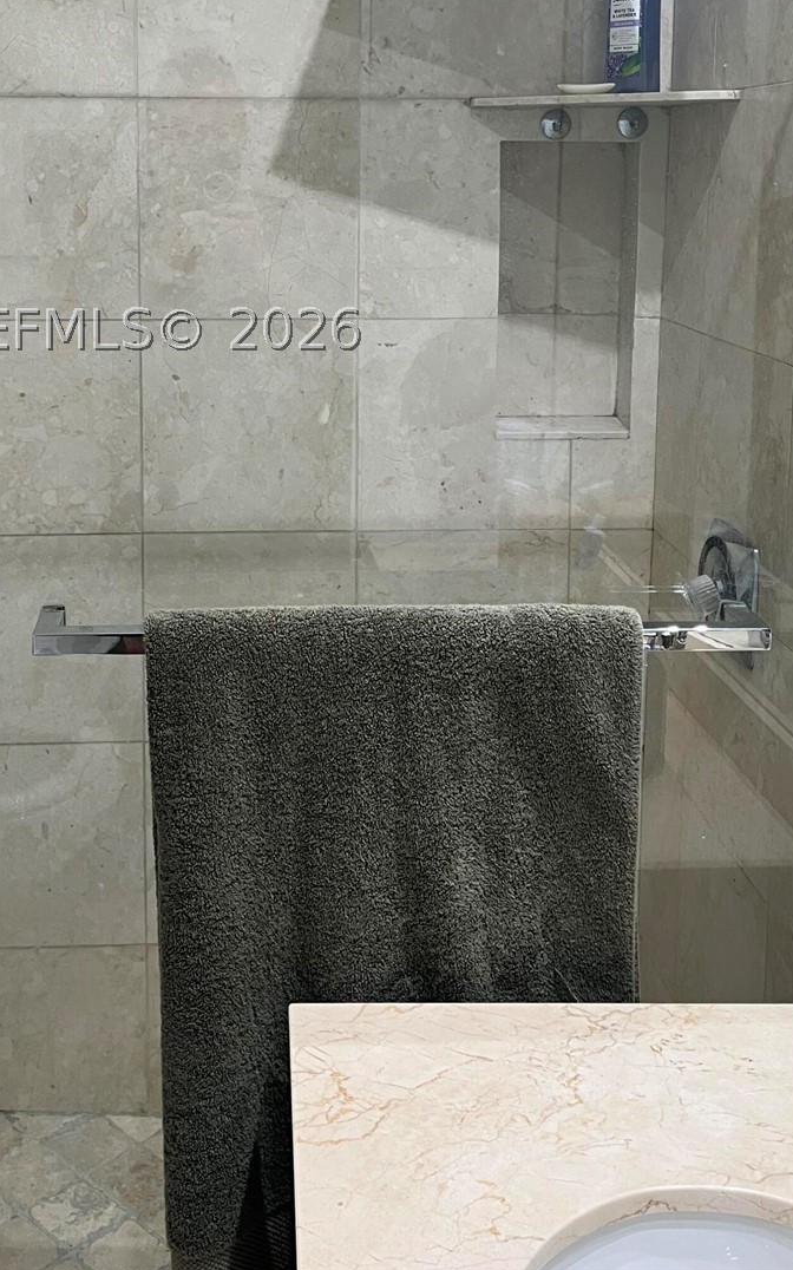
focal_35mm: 41
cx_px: 291
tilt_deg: -7.2
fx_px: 1418
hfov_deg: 31.1
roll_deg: -0.7
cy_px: 329
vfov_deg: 46.6
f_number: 1.6
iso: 100
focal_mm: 5.1
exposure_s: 1/60
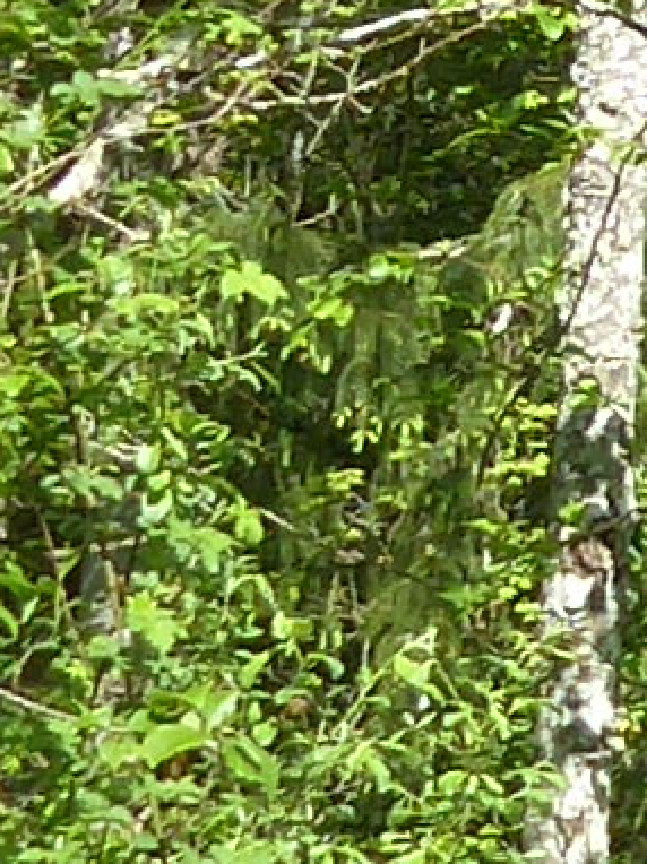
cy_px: 380
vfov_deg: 7.6
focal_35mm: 262
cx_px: 1660
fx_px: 6537
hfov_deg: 5.4
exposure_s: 1/320
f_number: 3.3
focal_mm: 4.3
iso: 80
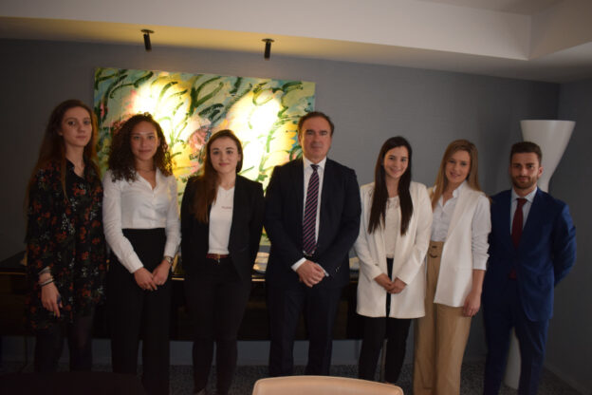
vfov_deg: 47.9
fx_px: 444
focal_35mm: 27
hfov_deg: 67.4
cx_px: 296
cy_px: 198
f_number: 3.5
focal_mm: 18
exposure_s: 1/60
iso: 1100
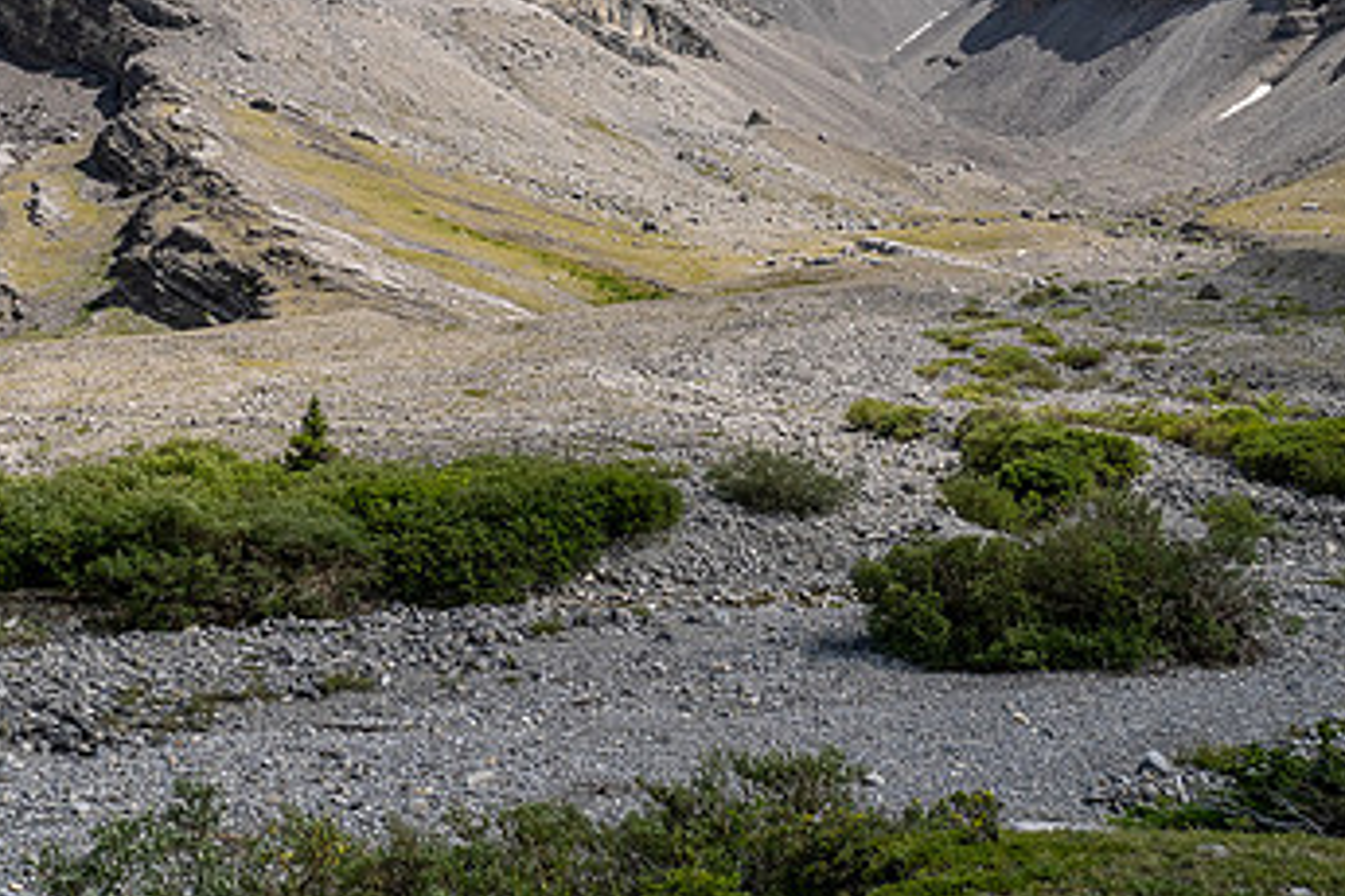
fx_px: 1569
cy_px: 185
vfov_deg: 31.1
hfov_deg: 46.4
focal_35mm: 42
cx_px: 639
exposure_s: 1/160
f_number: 8
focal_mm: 12
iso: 200
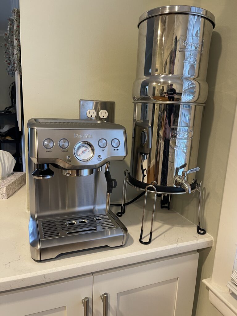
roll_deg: -2.8
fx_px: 237
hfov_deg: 53.1
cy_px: 158
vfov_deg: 67.3
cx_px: 118
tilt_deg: -11.2
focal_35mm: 26
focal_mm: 5.1
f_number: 1.6
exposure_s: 1/60
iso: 160
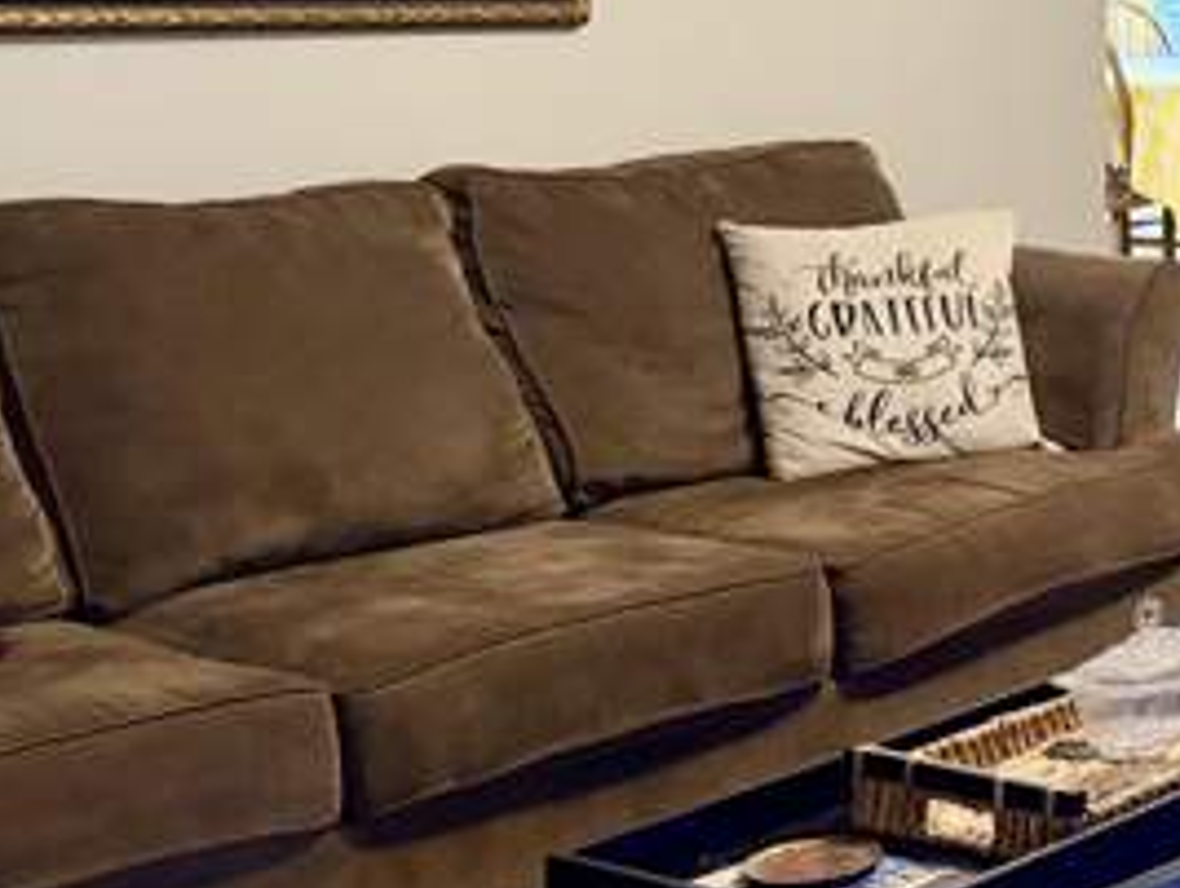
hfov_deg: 22.8
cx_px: 1684
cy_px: 9
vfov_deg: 19.9
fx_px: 2458
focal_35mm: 72
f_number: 1.78
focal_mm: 6.76
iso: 640
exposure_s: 1/40
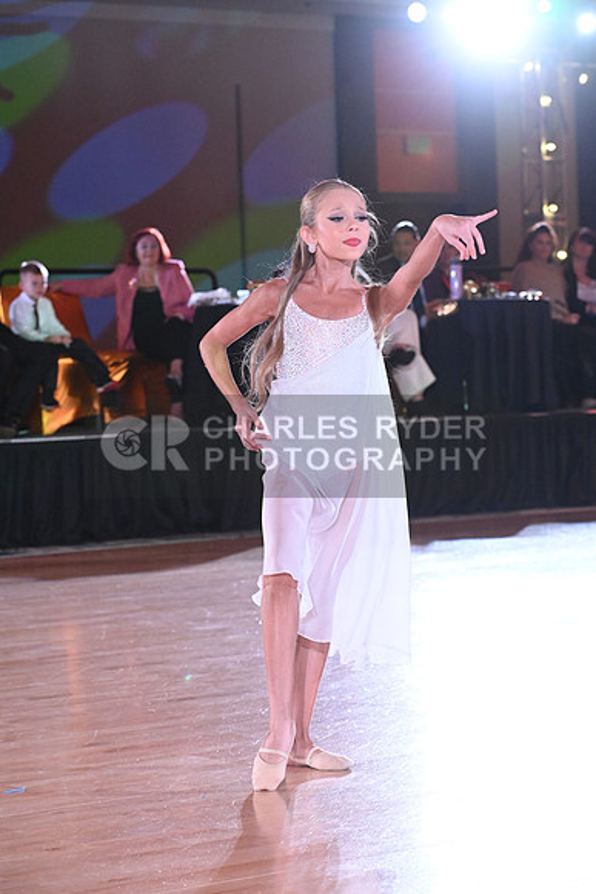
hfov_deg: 13.4
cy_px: 447
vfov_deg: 20.0
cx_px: 298
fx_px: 2531
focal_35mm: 102
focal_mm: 102
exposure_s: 1/400
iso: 6400
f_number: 6.3
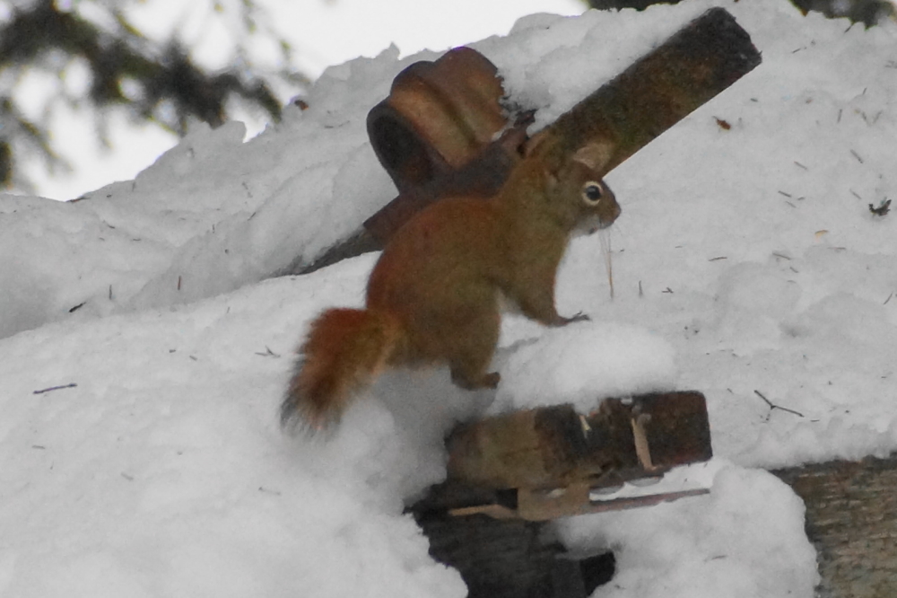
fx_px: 9340
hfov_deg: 5.5
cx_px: 448
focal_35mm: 375
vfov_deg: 3.7
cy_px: 299
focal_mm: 250
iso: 1600
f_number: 6.3
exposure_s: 1/125
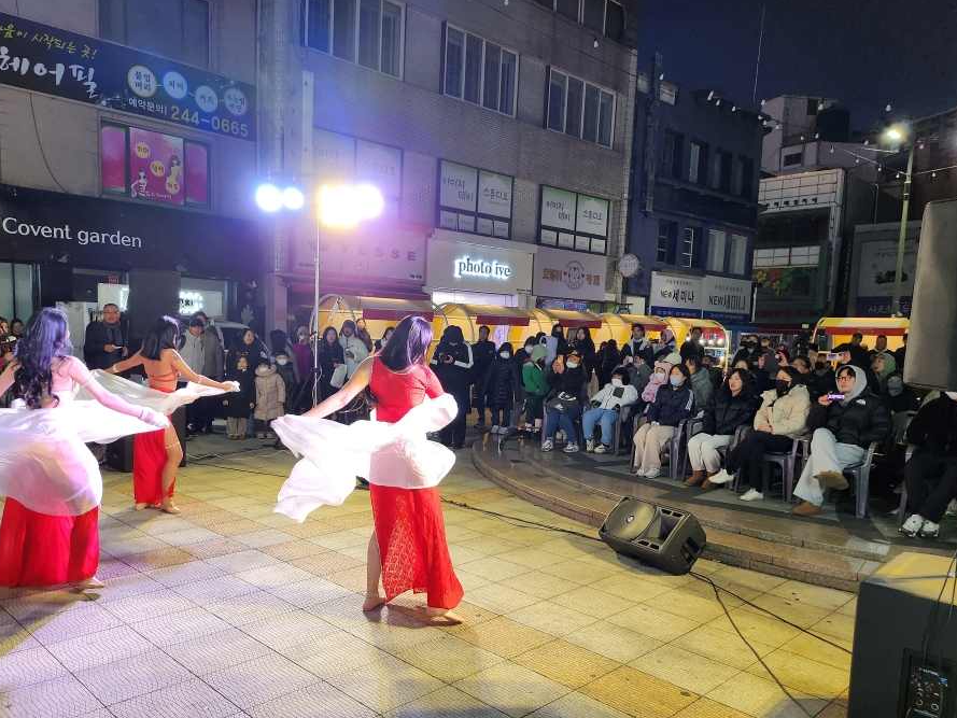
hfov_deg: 65.3
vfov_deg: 51.3
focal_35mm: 27
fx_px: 747
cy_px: 398
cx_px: 452
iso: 250
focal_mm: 5
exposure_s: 1/180
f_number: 1.8
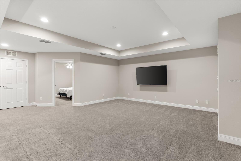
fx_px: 114
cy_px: 80
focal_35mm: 17
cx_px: 120
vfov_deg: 70.5
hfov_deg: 93.3
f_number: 8
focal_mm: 17
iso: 400
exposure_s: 1
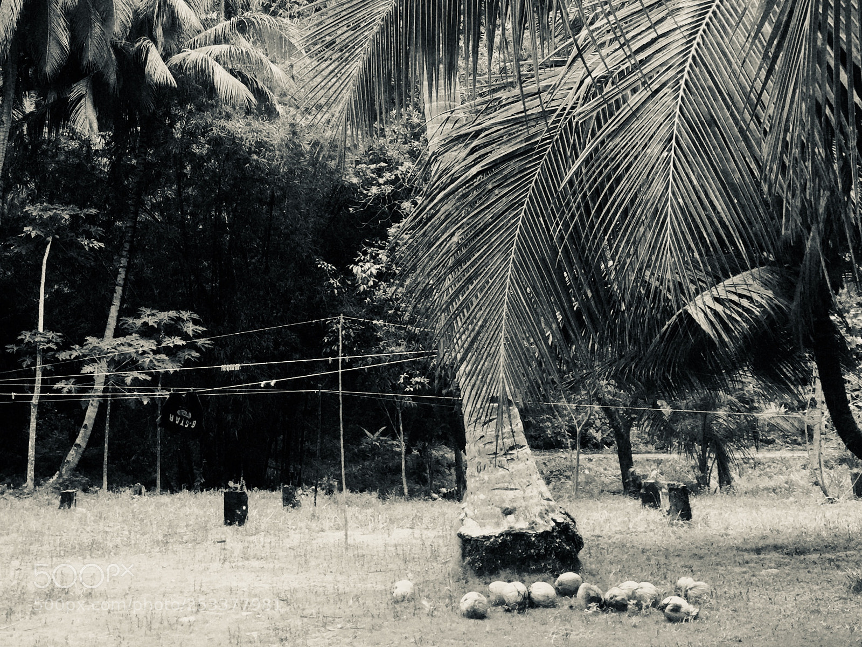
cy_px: 324
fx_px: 722
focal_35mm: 29
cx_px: 431
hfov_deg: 61.7
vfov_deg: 48.2
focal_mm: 4.15
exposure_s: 1/302
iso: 32
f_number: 2.2
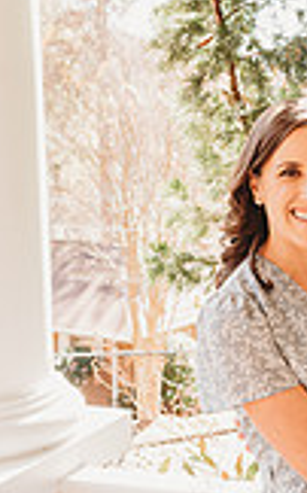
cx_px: 450
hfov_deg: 17.4
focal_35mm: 68
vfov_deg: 30.2
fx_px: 912
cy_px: 234
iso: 400
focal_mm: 24
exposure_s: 1/200
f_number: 4.5
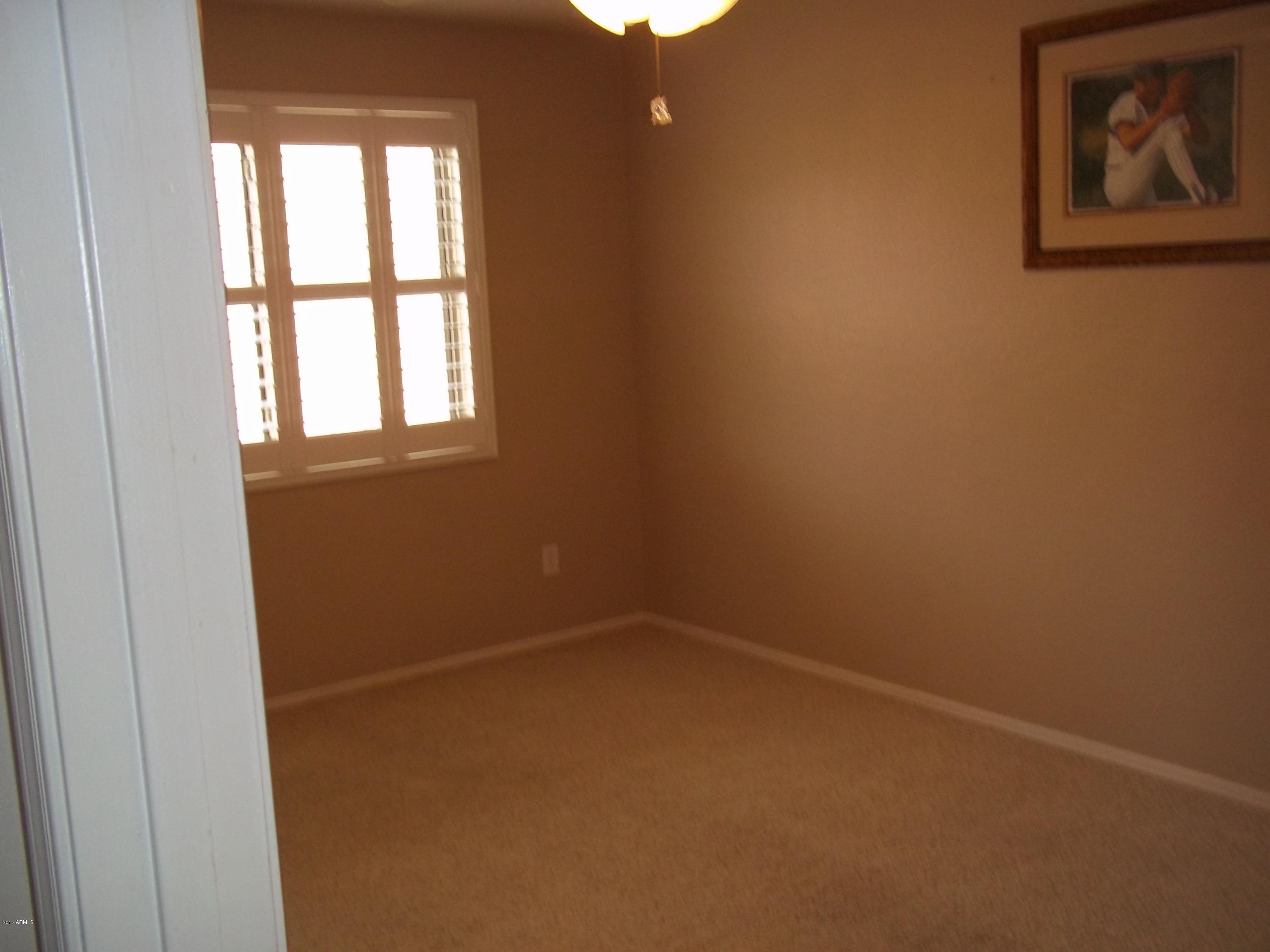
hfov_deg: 51.4
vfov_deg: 39.7
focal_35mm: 36
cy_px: 476
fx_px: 1321
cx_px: 635
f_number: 3.1
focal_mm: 6.5
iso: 160
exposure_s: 1/30
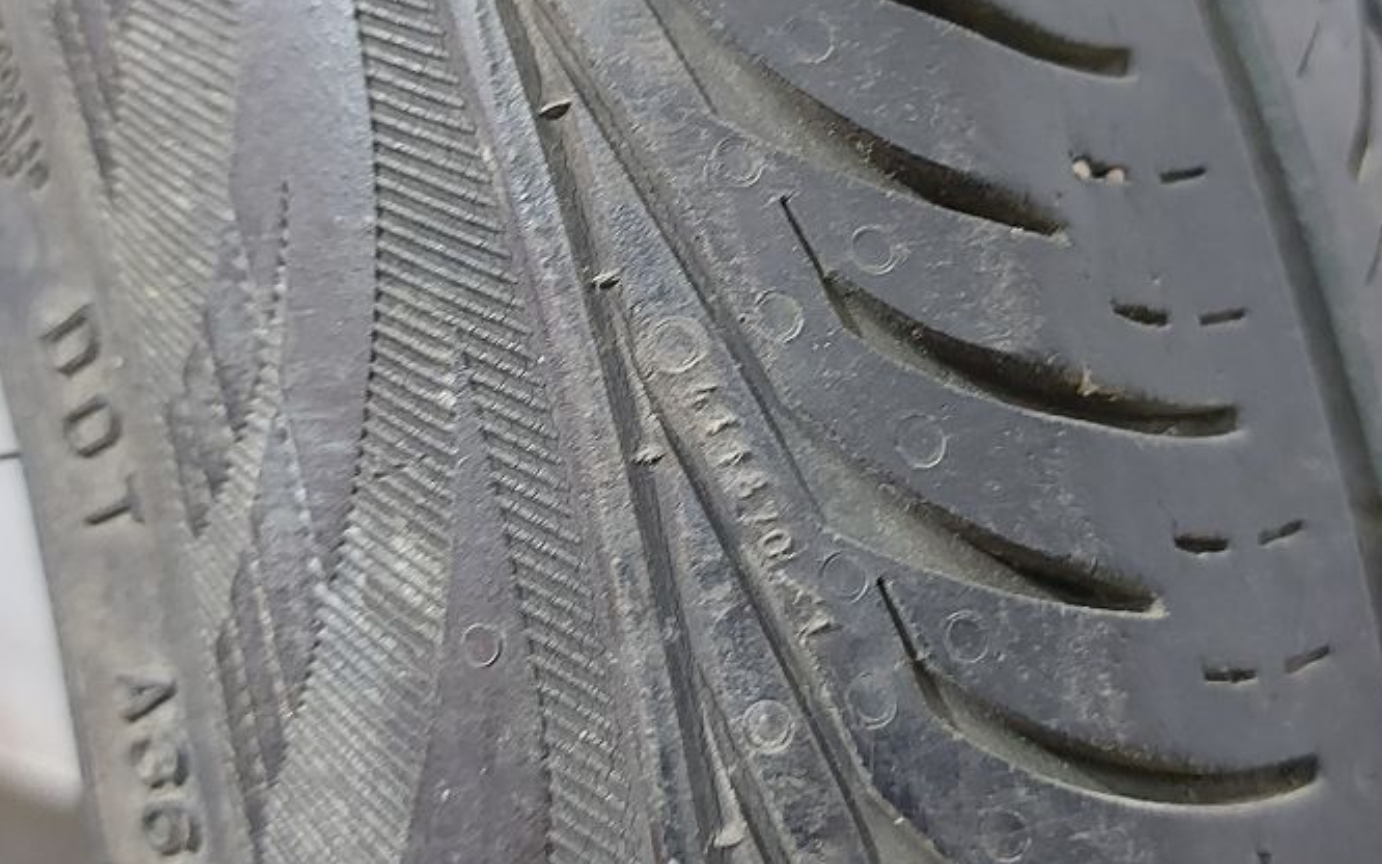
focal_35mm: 53
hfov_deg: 38.2
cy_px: 303
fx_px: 1996
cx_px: 754
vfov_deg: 24.3
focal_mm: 5.23
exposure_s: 1/25
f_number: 1.8
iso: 250
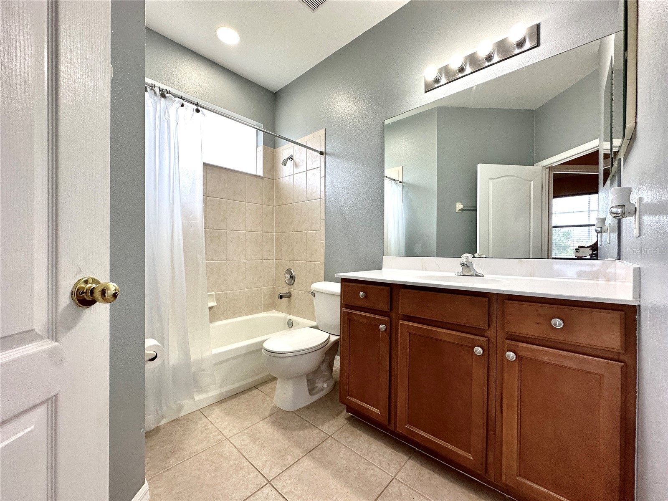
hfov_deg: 102.1
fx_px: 270
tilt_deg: -0.6
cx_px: 334
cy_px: 250
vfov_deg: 85.7
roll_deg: -0.4
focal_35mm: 14
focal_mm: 2.22
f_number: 2.2
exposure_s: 1/120
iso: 125
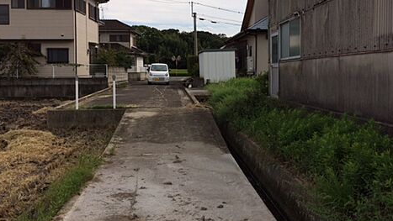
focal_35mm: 42
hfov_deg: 48.3
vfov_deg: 28.3
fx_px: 438
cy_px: 82
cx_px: 210
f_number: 2.2
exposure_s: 1/3425
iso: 40
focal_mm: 4.12
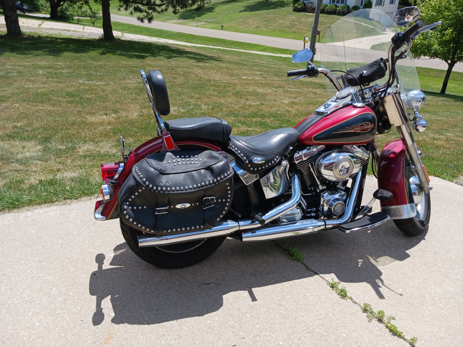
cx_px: 232
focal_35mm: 27
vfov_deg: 51.4
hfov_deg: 65.3
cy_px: 174
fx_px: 361
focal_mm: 4
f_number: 1.8
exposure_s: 1/254
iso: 20
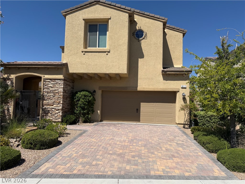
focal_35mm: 24
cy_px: 92
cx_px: 122
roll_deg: -1.4
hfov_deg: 71.6
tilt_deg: +5.0
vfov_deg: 56.8
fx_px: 170
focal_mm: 6.76
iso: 80
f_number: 1.78
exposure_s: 1/7353
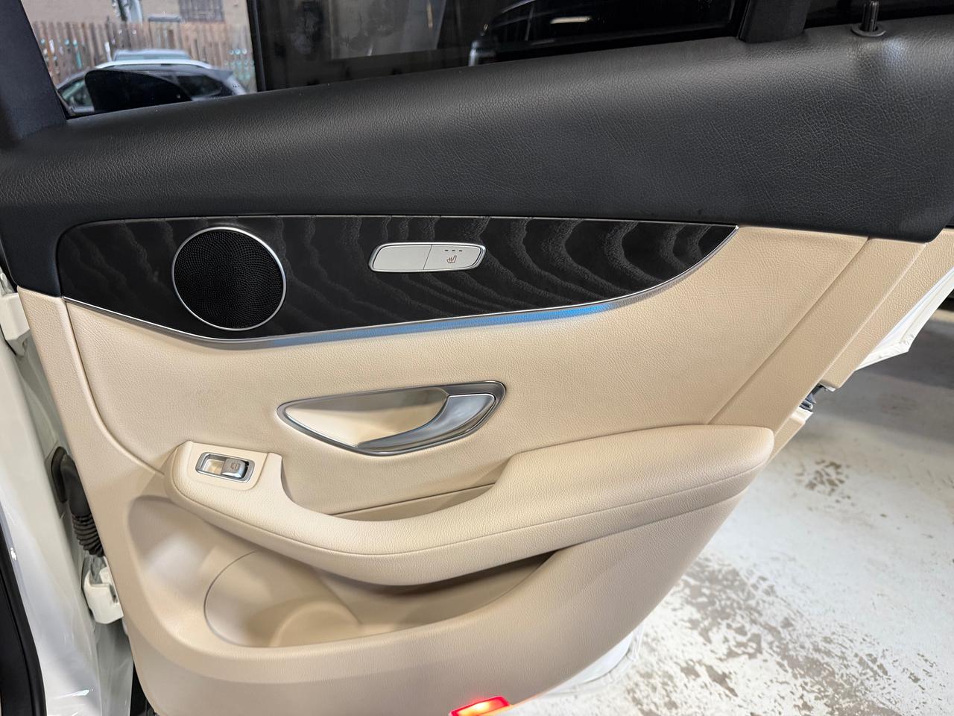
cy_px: 358
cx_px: 477
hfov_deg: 71.6
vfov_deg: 56.8
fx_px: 661
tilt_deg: -20.9
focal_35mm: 24
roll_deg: +1.6
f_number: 1.78
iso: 320
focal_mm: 6.76
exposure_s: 1/60
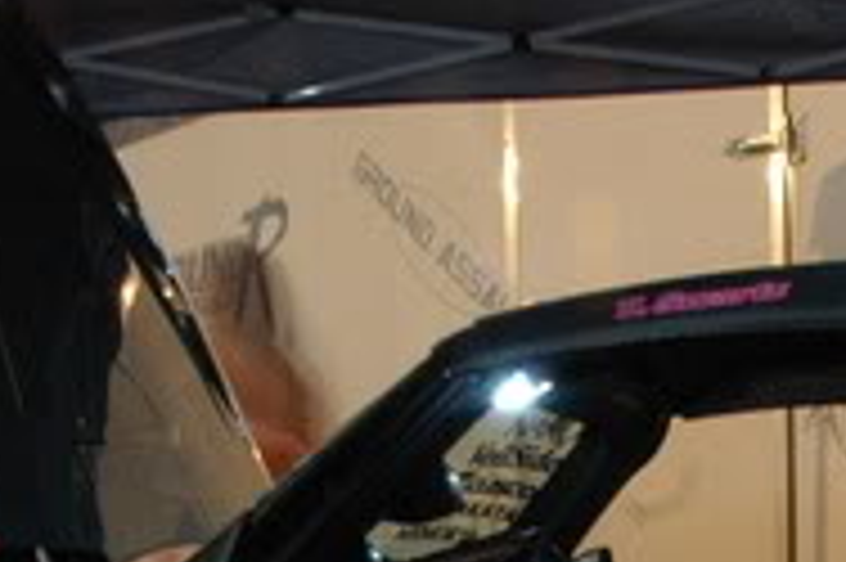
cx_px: 610
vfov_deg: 11.2
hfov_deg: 17.7
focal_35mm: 115
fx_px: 2700
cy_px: 964
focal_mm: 18
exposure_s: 4
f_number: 14
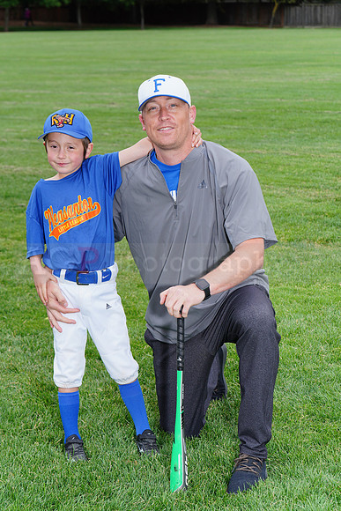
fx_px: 1377
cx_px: 170
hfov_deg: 14.1
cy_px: 256
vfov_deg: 21.0
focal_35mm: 97
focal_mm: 97
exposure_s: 1/200
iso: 200
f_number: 8
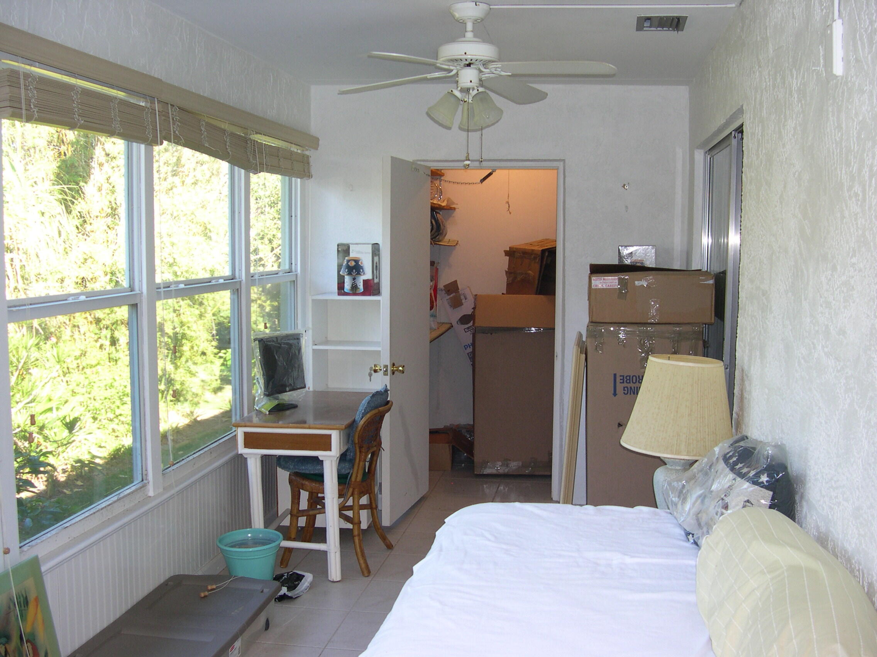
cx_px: 438
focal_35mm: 38
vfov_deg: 37.7
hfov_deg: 49.0
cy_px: 328
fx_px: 963
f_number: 2.8
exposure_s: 1/50.7
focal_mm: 8
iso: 100
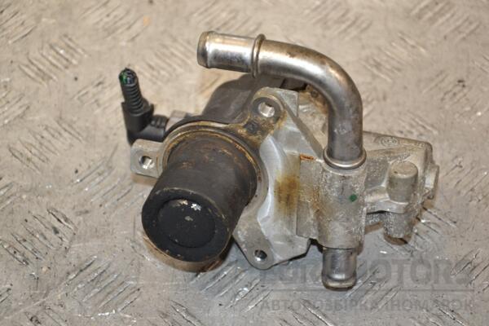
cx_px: 244
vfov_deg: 12.2
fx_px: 1528
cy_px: 163
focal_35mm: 112
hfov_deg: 18.2
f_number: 5.3
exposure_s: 1/200
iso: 800
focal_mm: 75
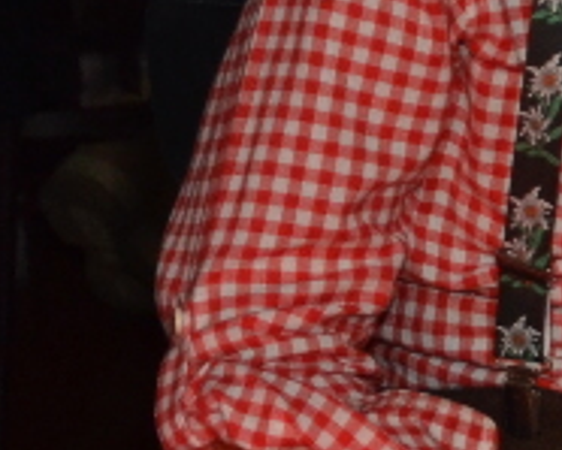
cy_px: -136
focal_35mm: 372
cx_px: 1311
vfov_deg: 4.2
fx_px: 6191
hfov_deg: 5.1
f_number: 4.8
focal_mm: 40
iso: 800
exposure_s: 1/60
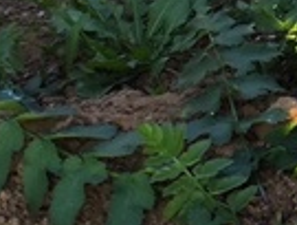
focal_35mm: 295
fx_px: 2538
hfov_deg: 6.3
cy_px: -176
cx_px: 815
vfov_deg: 5.0
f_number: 1.7
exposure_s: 1/550
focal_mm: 4.71
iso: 50
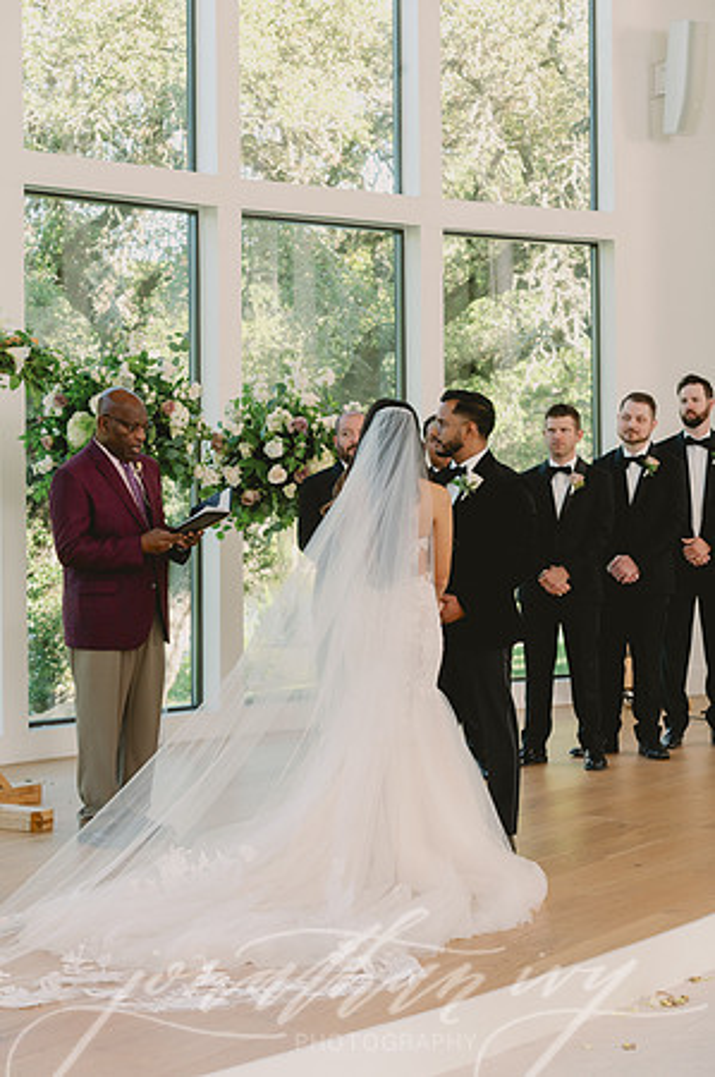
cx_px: 358
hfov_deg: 19.4
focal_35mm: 70
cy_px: 538
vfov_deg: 28.9
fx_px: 2090
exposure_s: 1/200
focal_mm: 70
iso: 800
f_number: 4
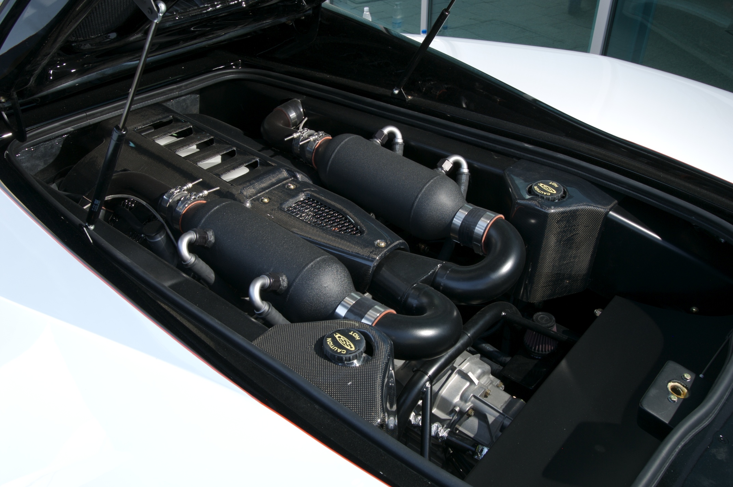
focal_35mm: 30
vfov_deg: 43.5
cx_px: 366
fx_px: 610
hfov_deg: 62.0
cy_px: 244
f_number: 11
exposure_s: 1/10
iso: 100
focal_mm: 20
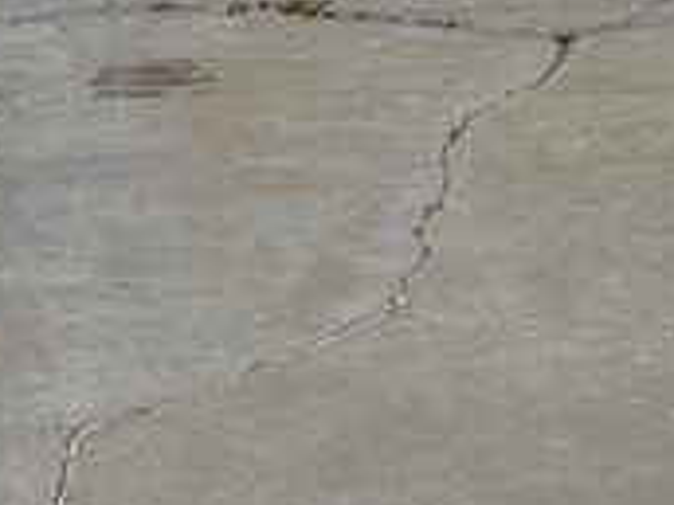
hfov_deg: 11.9
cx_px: 1446
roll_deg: -0.9
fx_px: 2784
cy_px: -693
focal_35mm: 143
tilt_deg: +0.3
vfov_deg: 9.3
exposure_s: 1/10309
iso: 100
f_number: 1.78
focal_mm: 6.76
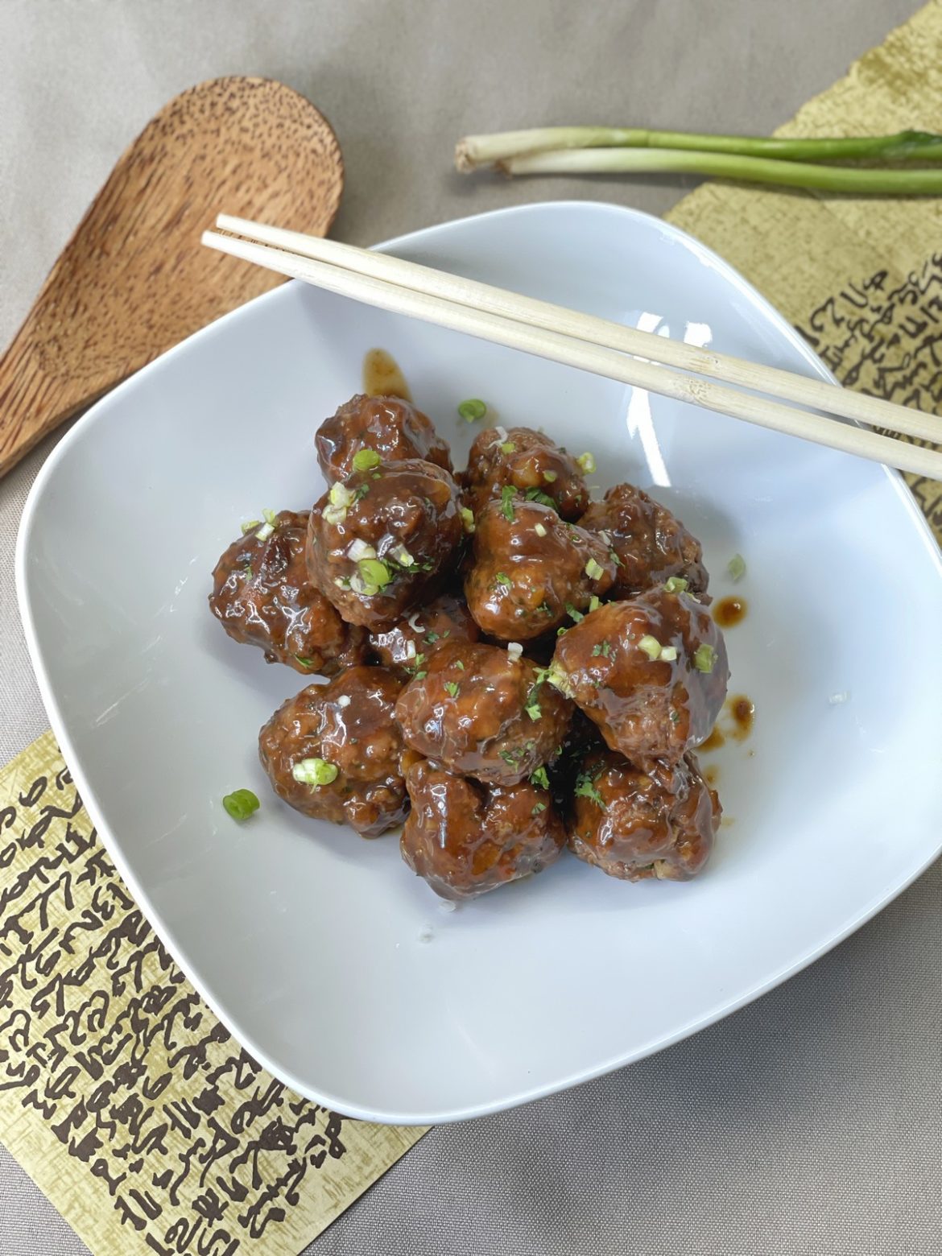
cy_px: 628
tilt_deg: -69.3
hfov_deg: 28.0
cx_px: 471
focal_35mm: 52
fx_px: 1887
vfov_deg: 36.8
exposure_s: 1/50
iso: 160
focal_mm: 6
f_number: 2
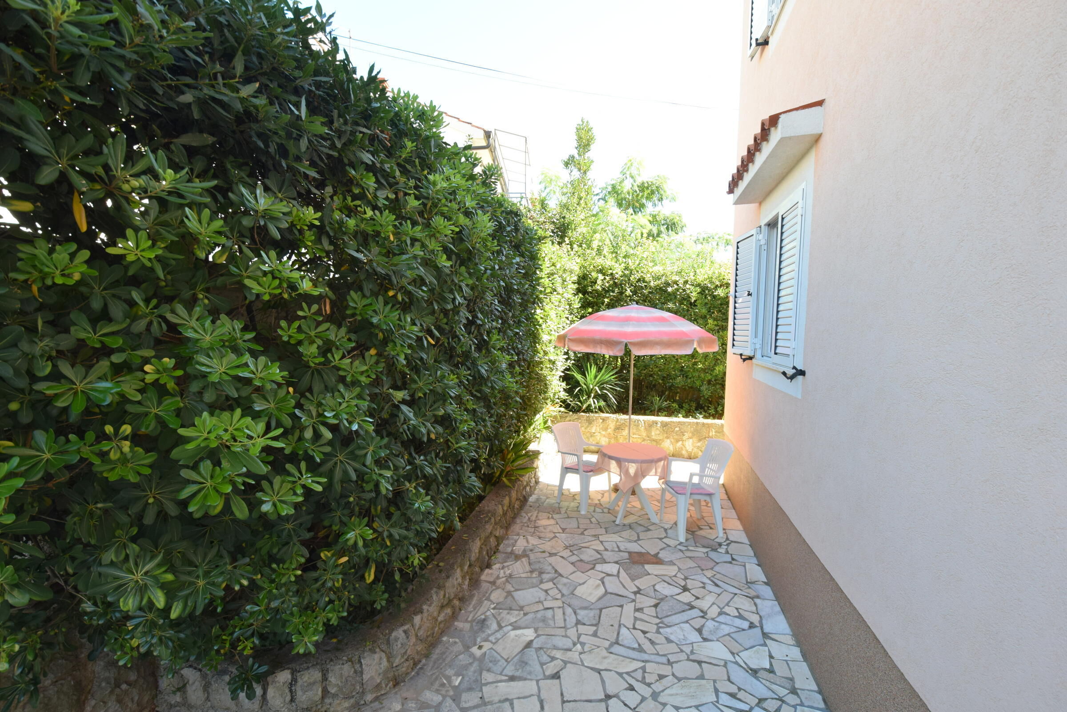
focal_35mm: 15
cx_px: 534
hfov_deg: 100.4
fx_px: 445
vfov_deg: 77.3
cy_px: 356
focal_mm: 10
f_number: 6.3
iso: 400
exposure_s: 1/160
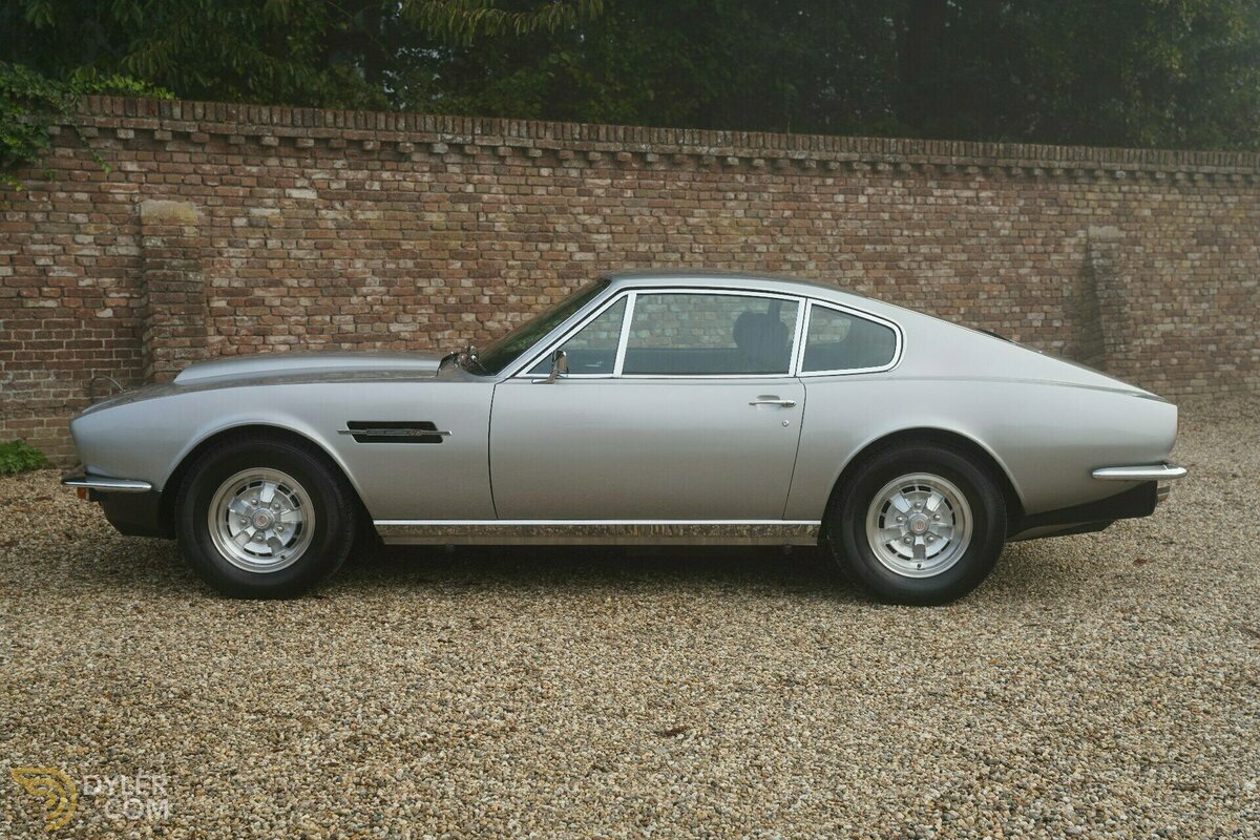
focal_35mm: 48
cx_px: 630
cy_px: 420
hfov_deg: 41.1
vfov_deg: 28.1
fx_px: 1680
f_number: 5.6
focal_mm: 48
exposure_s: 1/50
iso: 125
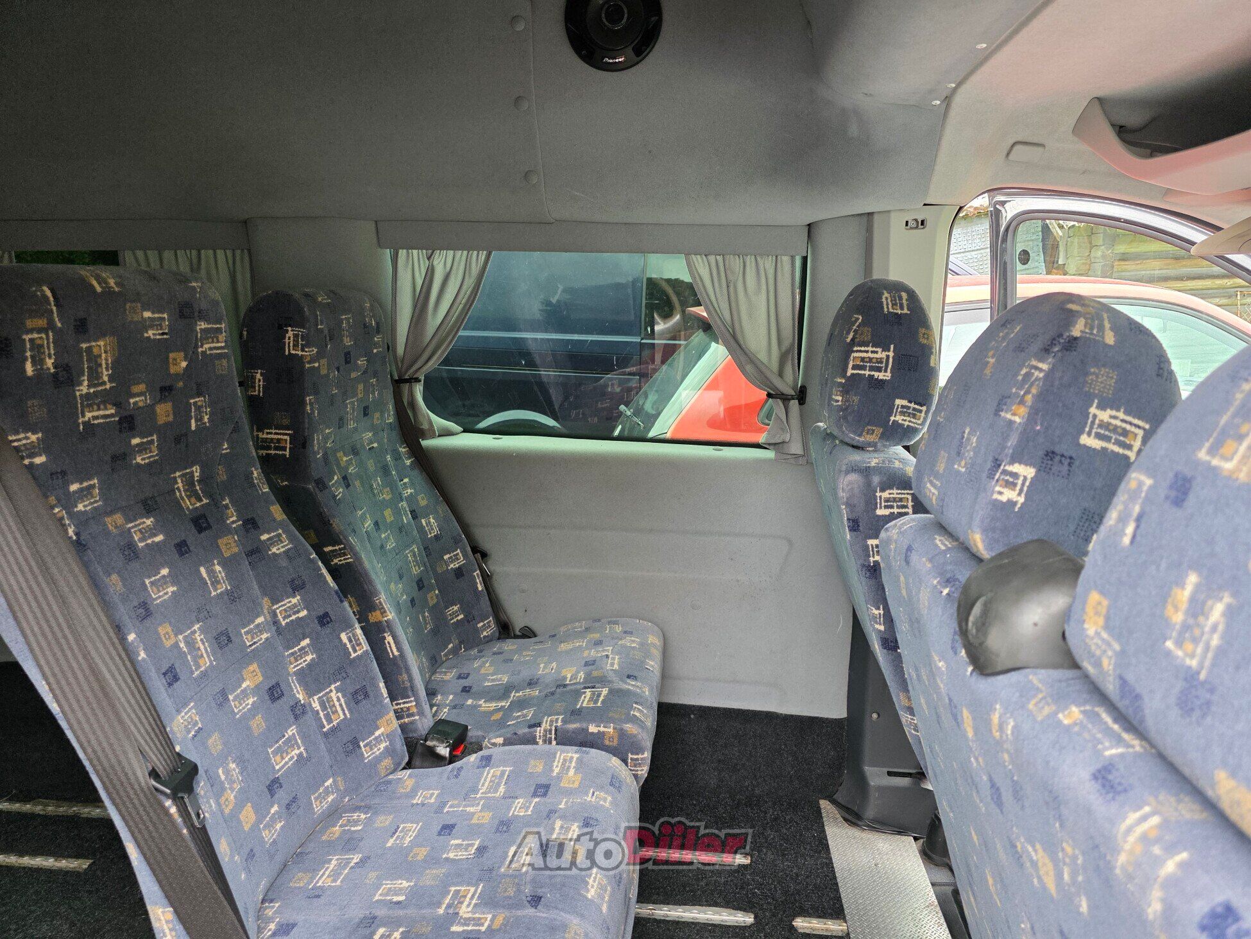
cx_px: 626
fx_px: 831
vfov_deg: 58.9
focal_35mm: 23
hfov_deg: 73.9
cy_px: 470
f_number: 1.7
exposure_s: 1/100
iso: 200
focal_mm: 6.3
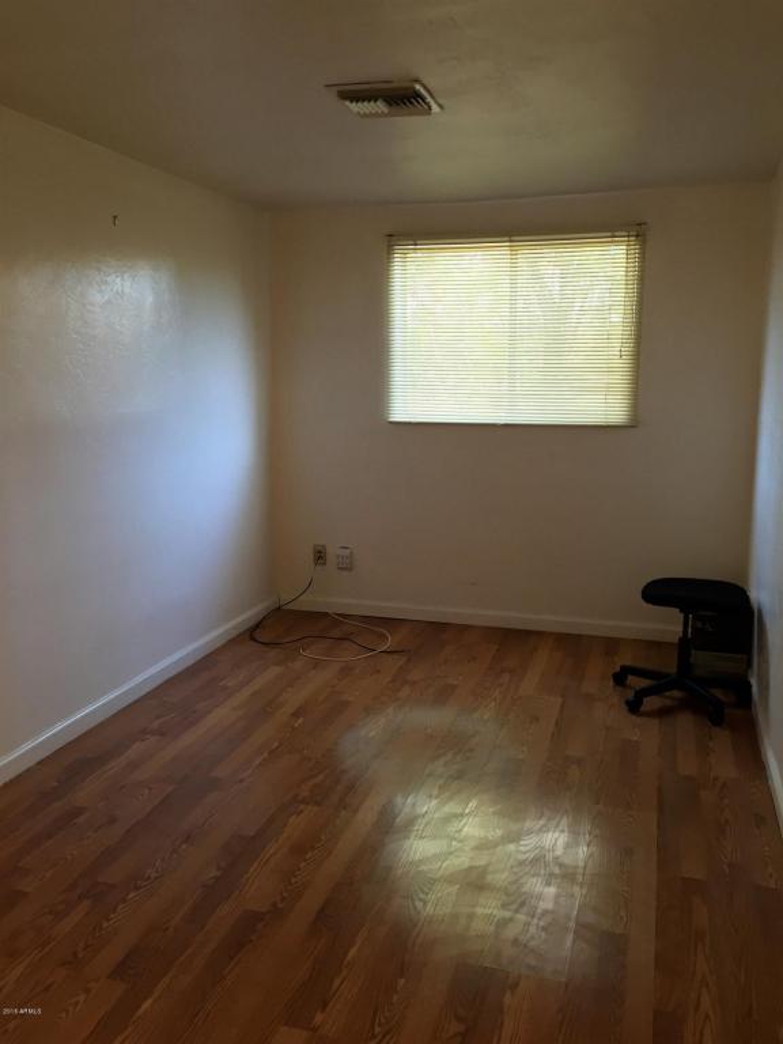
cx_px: 392
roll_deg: +1.6
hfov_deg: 48.2
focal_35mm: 29
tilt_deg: -13.1
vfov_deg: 61.7
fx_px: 875
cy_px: 522
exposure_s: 1/30
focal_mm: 4.15
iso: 125
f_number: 2.2
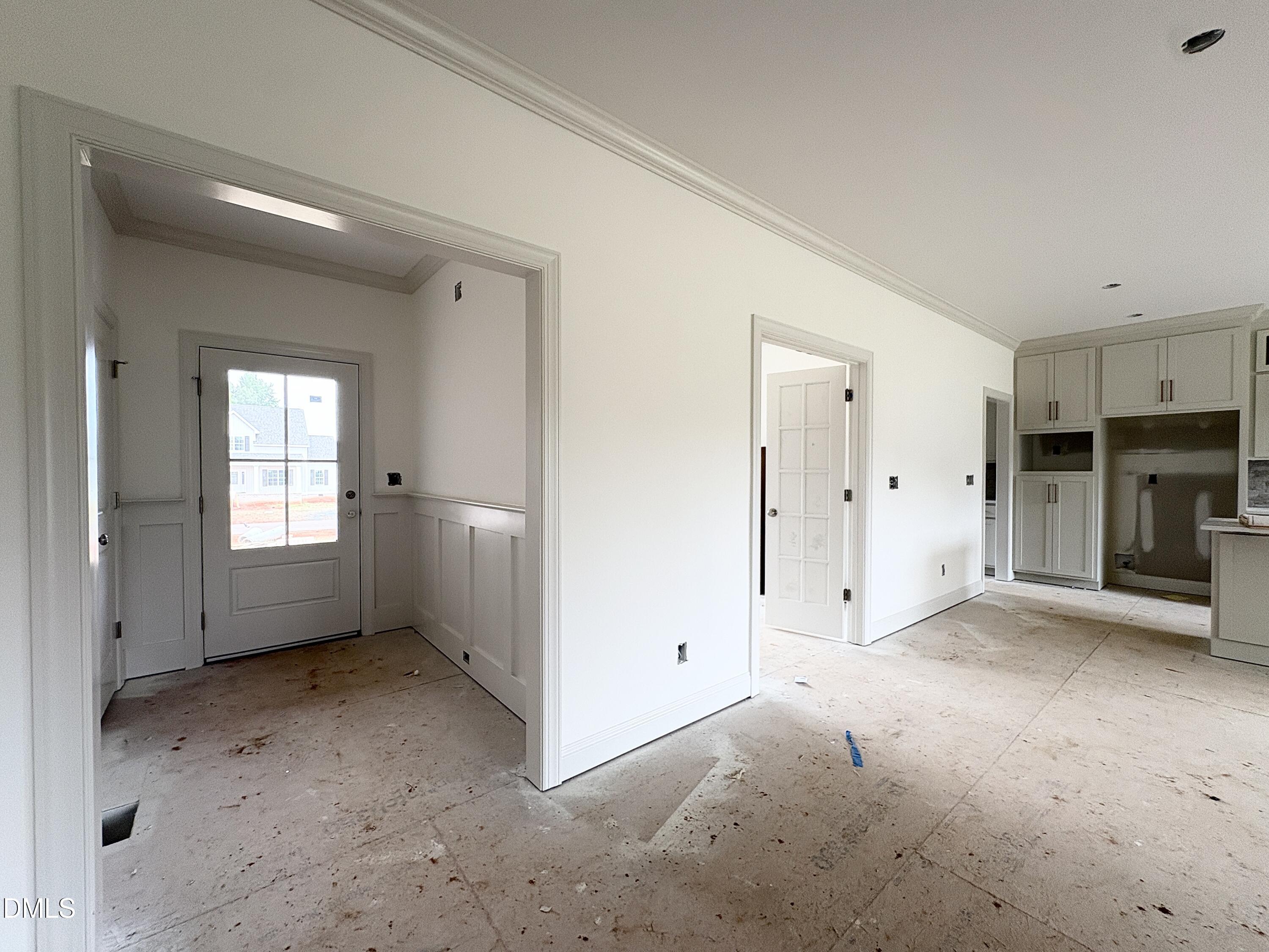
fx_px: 513
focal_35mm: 14
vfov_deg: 85.7
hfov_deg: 102.1
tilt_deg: +0.3
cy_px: 476
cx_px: 634
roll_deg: +0.5
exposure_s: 1/99
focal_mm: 2.22
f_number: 2.2
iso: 80
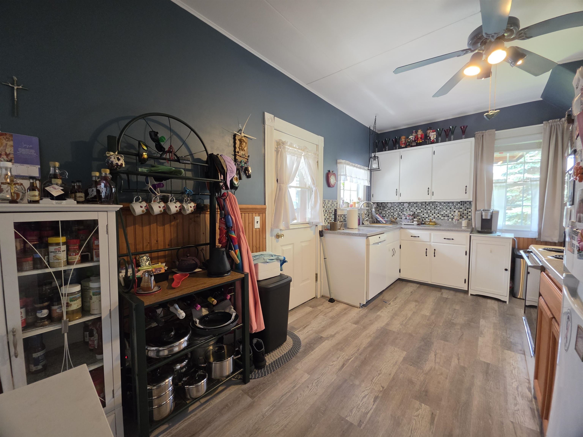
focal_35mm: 13
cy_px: 218
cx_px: 292
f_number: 1.9
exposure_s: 1/60
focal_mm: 2.2
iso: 200
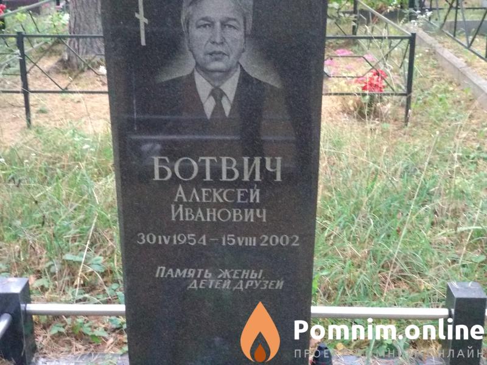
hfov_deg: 36.8
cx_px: 244
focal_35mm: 52
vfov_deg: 28.0
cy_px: 182
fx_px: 732
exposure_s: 1/30
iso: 2500
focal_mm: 5.99
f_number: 2.6
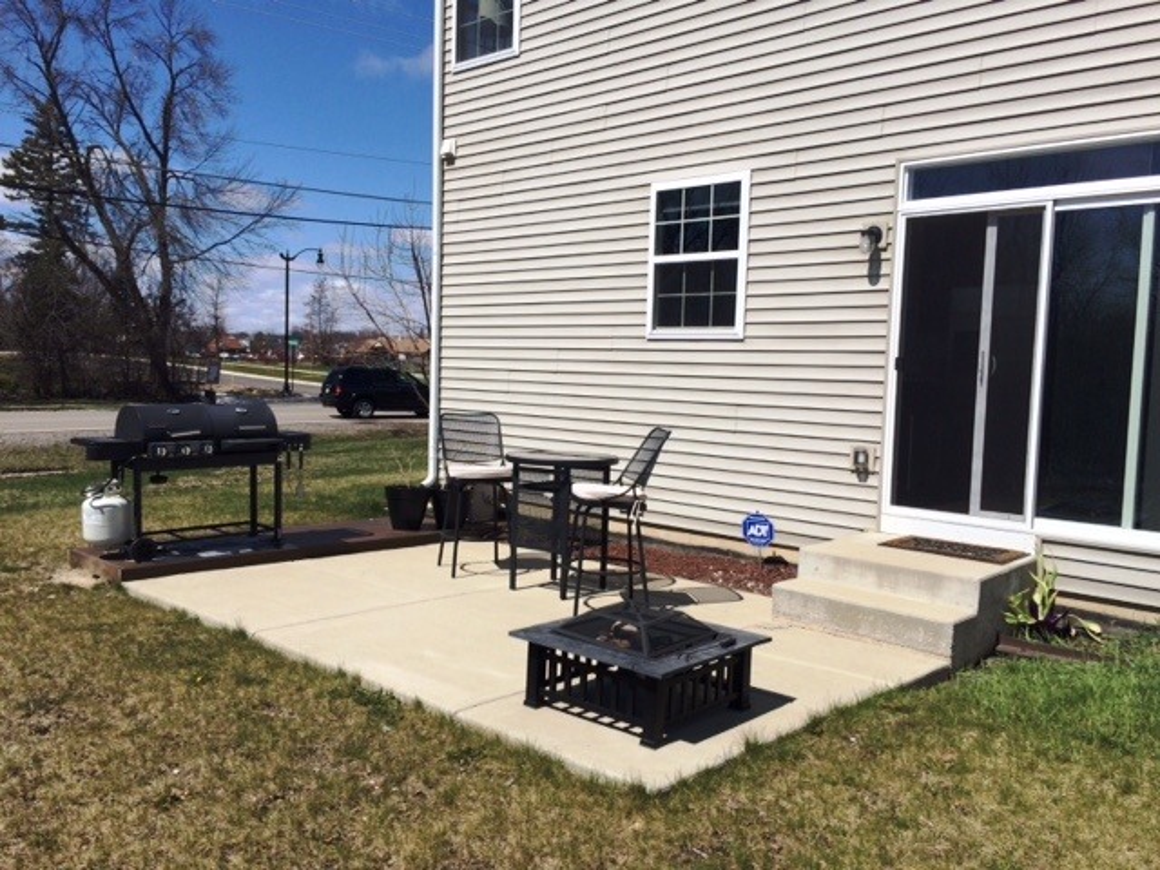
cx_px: 580
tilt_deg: -4.7
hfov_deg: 61.7
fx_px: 972
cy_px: 435
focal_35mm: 29
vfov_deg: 48.2
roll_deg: -1.3
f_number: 2.2
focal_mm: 4.15
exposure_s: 1/3731
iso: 32
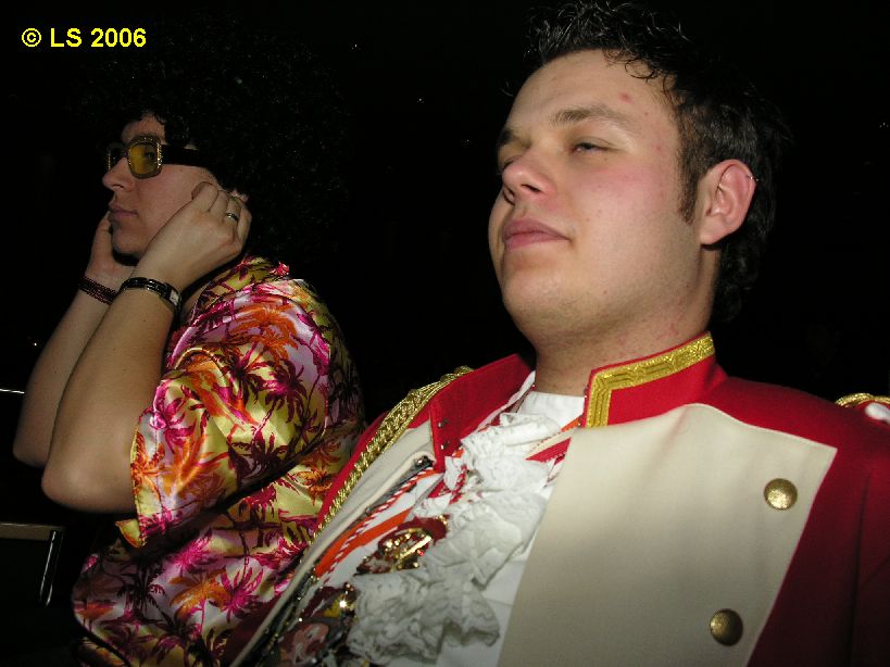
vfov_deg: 40.7
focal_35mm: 35
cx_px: 445
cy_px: 334
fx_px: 900
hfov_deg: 52.6
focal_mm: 8.9
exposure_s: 1/60.1
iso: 100
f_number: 4
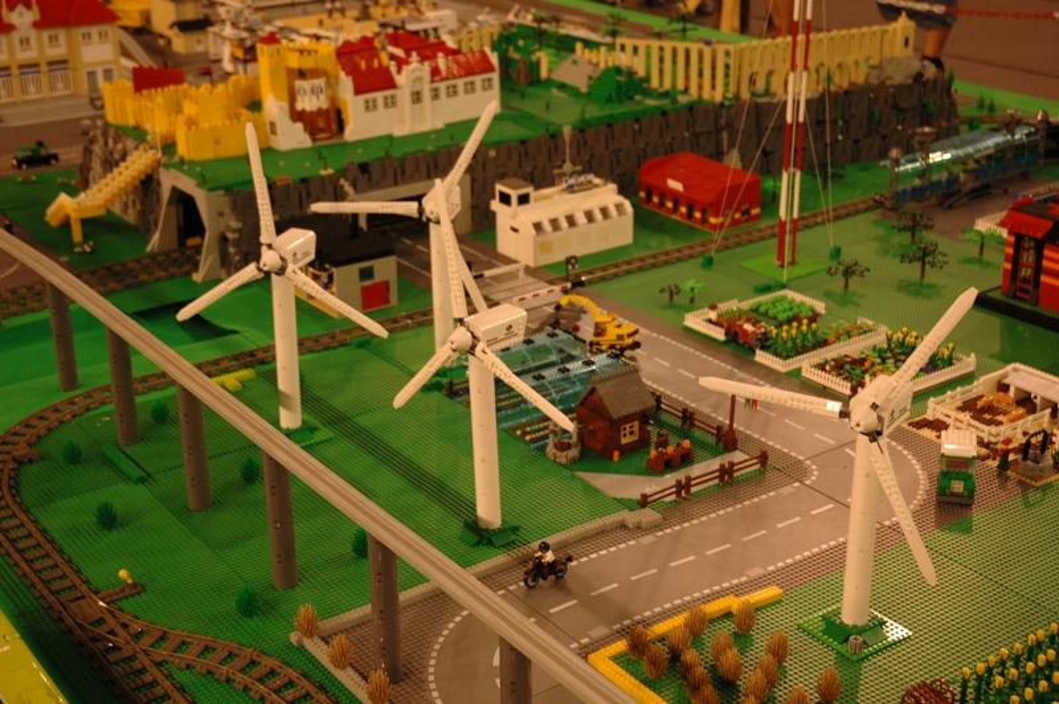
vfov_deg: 25.7
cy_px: 352
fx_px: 1543
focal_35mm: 52
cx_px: 530
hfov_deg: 37.9
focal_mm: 35
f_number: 4.2
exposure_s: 1/80
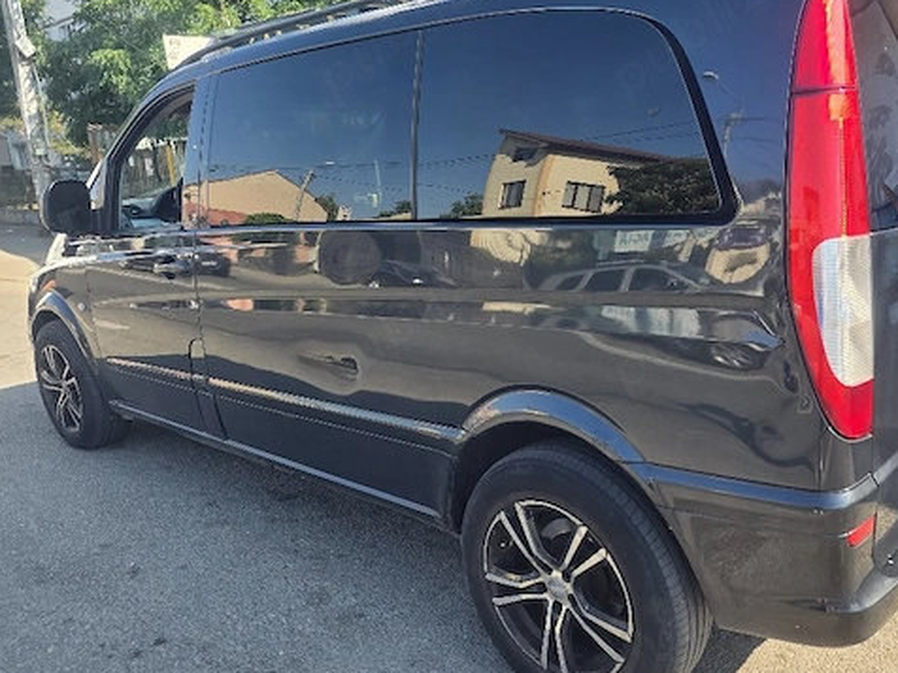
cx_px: 515
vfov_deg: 48.2
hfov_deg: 61.4
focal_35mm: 29
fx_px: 752
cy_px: 307
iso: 80
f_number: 1.7
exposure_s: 1/1250
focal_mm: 6.3
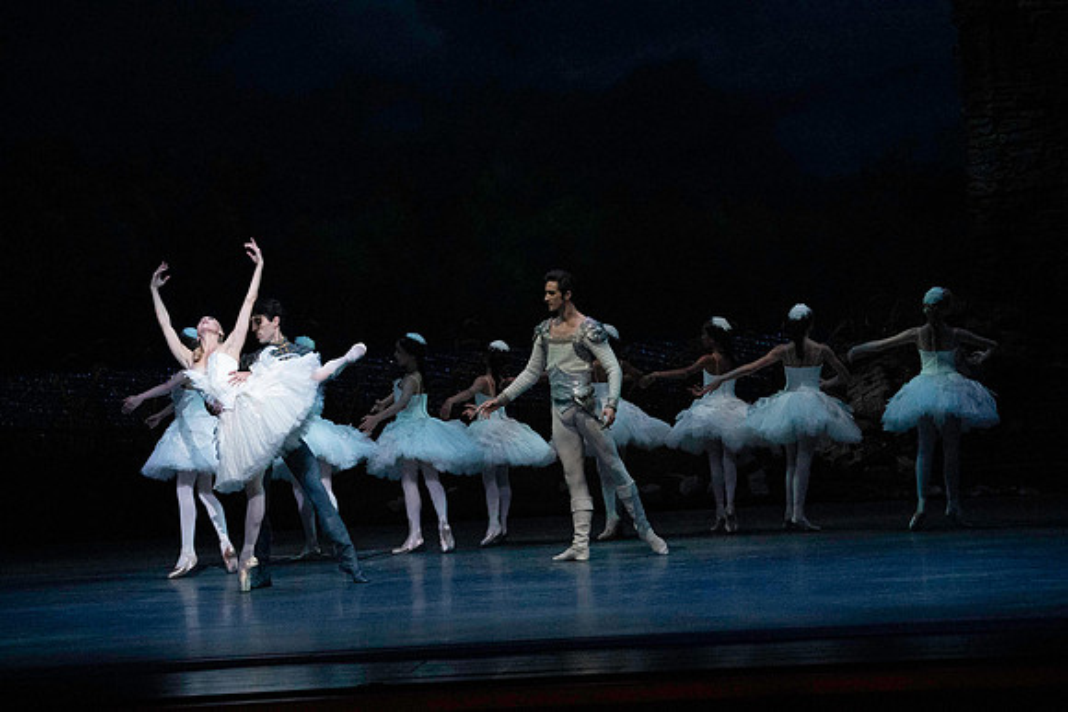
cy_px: 356
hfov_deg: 14.7
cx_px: 534
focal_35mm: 140
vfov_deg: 9.8
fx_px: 4154
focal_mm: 140
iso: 25600
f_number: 5
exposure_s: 1/400
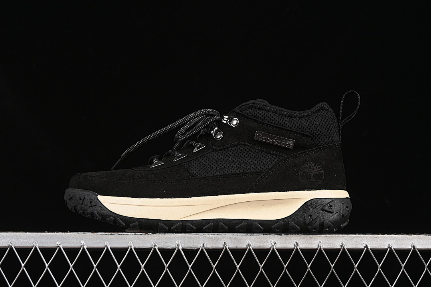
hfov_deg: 27.0
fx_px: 898
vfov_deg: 18.2
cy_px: 144
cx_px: 216
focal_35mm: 75
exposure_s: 1/50
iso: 160
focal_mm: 50
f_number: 6.3
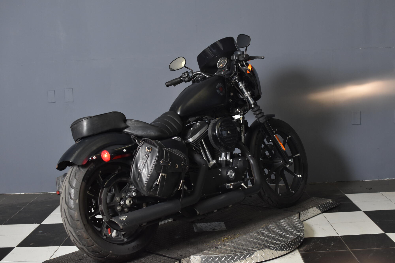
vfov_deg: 25.7
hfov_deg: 37.9
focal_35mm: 52
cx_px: 198
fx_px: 576
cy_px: 132
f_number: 4.5
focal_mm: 35
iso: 800
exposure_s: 1/160
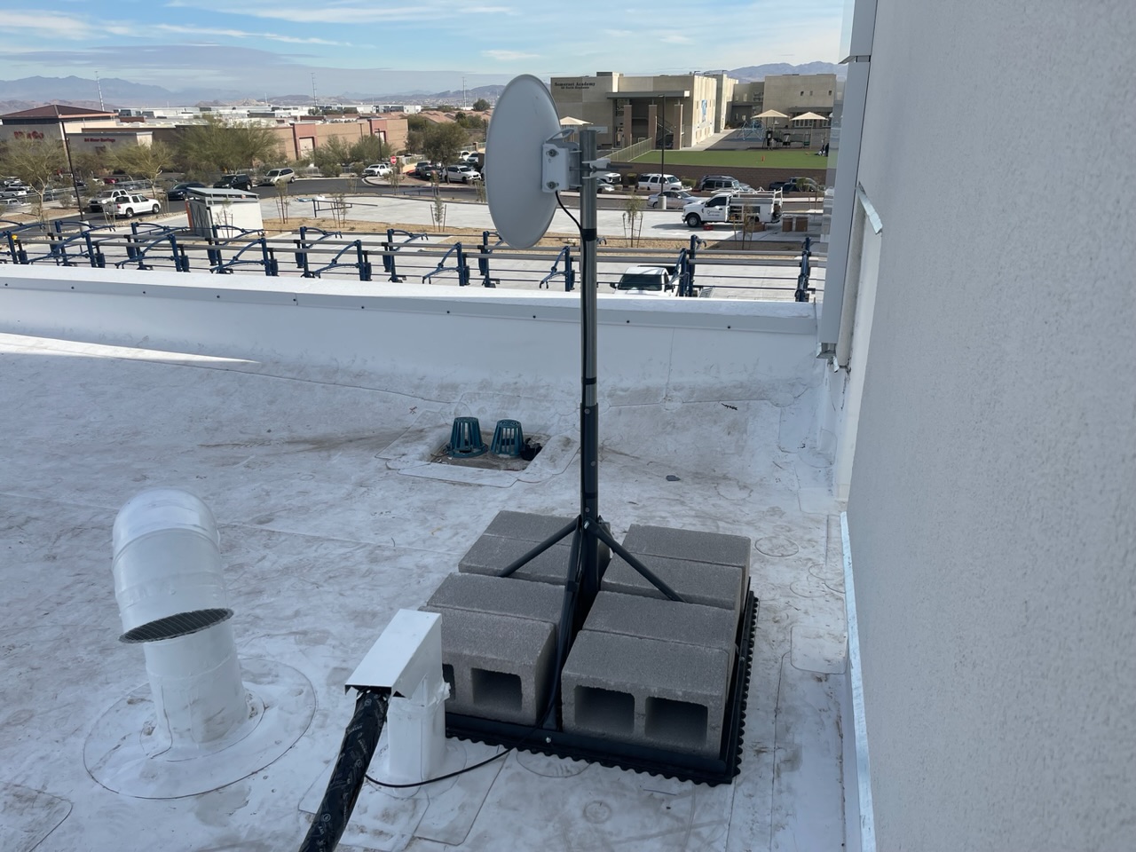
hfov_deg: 67.3
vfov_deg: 53.1
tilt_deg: -21.7
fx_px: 853
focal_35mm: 26
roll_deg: +0.7
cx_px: 568
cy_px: 426
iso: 32
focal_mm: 5.1
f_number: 1.6
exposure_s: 1/3559
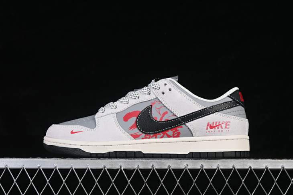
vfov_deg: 18.2
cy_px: 98
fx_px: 610
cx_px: 146
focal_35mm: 75
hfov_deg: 27.0
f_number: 8
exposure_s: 1/80
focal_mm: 50
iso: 160
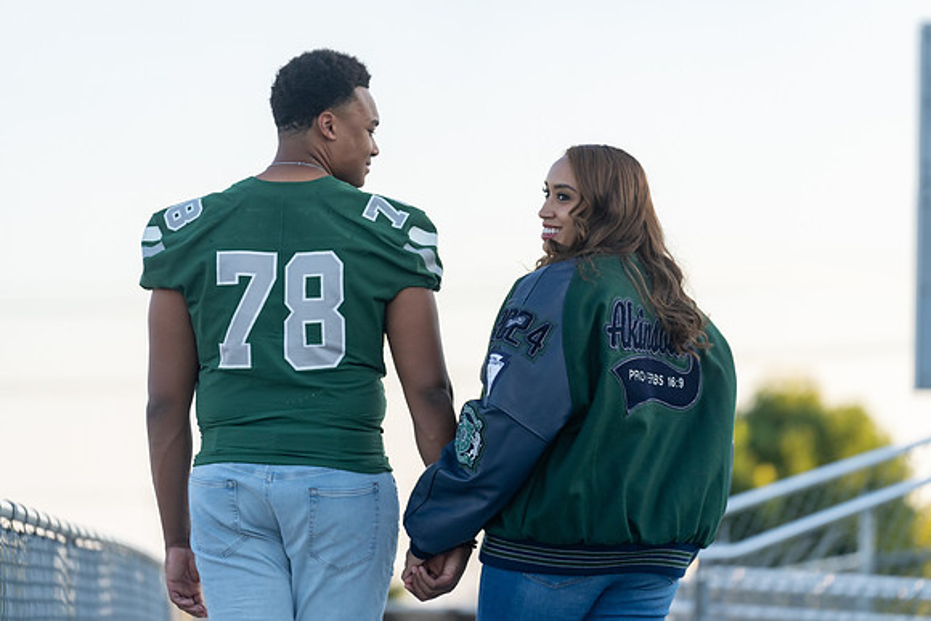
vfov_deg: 7.9
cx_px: 466
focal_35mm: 174
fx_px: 4501
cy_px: 310
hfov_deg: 11.8
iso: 400
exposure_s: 1/1000
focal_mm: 174
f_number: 2.8
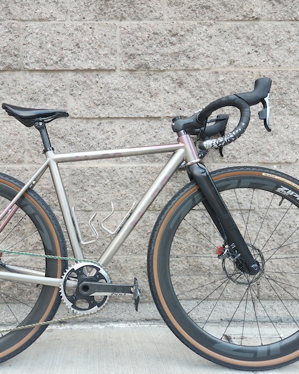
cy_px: 190
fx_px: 343
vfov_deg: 57.2
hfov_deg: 46.6
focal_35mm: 31
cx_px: 108
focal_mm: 5.4
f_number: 1.8
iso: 160
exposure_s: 1/120
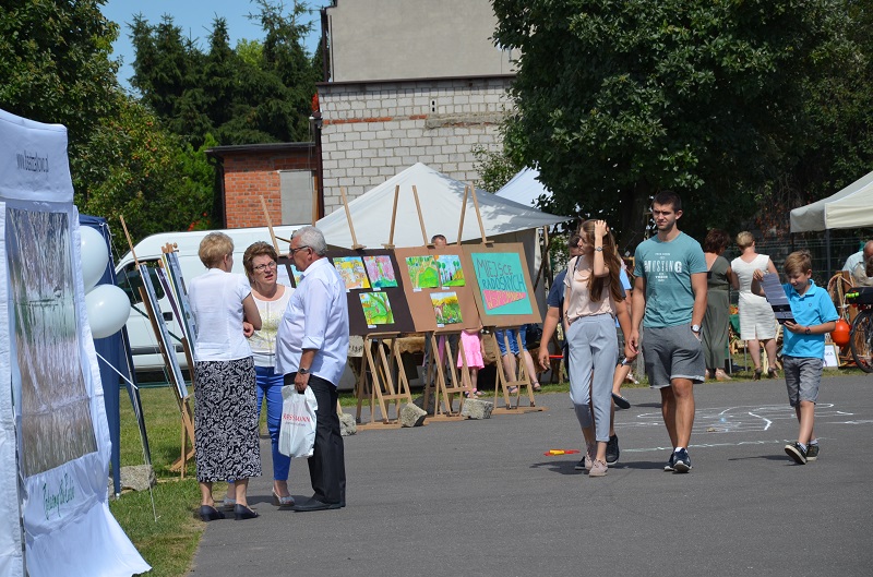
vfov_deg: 8.7
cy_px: 288
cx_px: 436
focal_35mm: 158
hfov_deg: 13.1
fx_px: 3810
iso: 200
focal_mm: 105
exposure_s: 1/800
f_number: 7.1
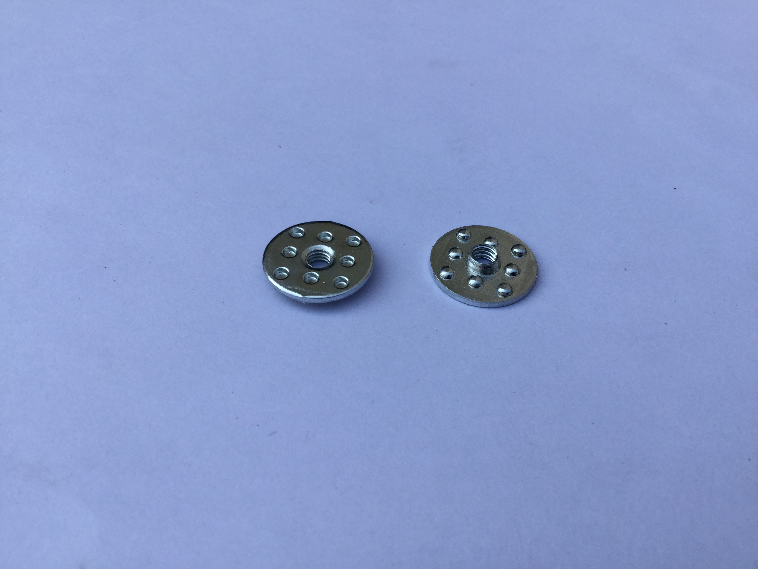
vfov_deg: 45.4
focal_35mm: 31
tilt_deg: -48.6
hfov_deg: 58.4
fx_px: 679
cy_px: 284
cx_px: 379
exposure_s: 1/1217
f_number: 2.4
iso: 25
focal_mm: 3.3
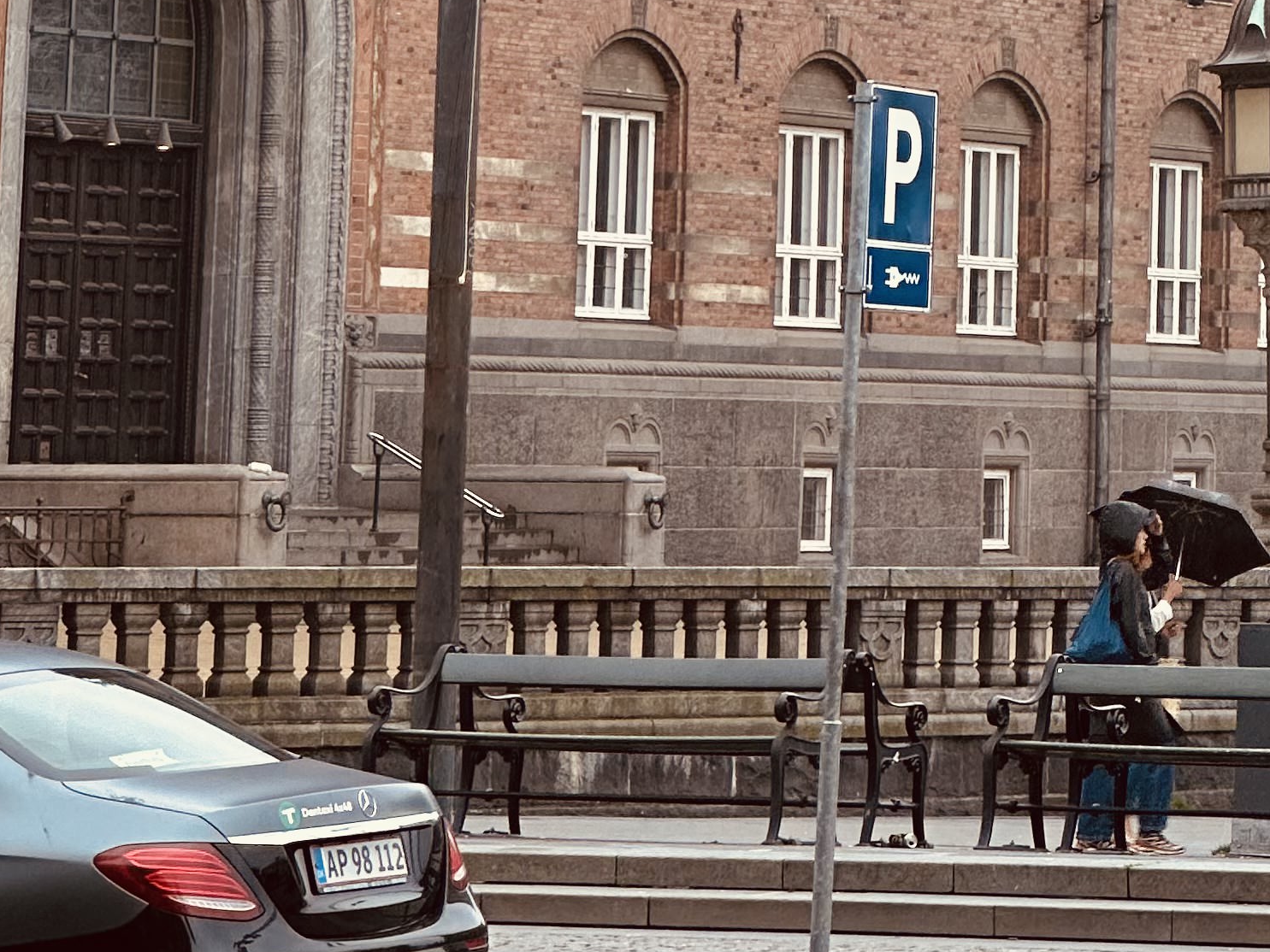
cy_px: -736
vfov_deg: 6.9
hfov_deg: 9.4
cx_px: 1141
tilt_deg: +8.0
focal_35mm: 209
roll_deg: -0.9
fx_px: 7668
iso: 32
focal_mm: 9
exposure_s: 1/196
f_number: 2.8
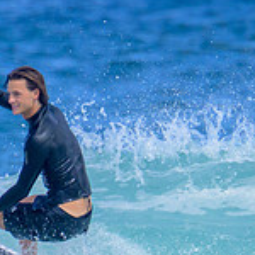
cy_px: 256
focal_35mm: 3581
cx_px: 234
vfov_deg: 0.5
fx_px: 29845
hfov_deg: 0.5
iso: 900
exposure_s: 1/2000
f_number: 11
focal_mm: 800
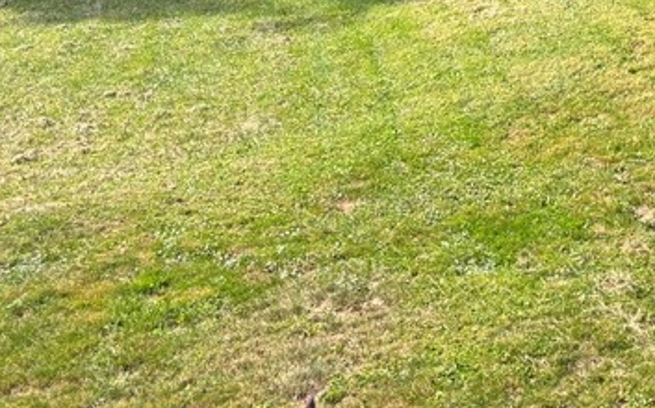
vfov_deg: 14.6
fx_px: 1427
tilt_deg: -3.3
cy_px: -293
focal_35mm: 80
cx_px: 627
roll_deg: +1.2
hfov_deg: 24.8
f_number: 1.6
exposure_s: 1/550
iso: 50
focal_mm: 5.96
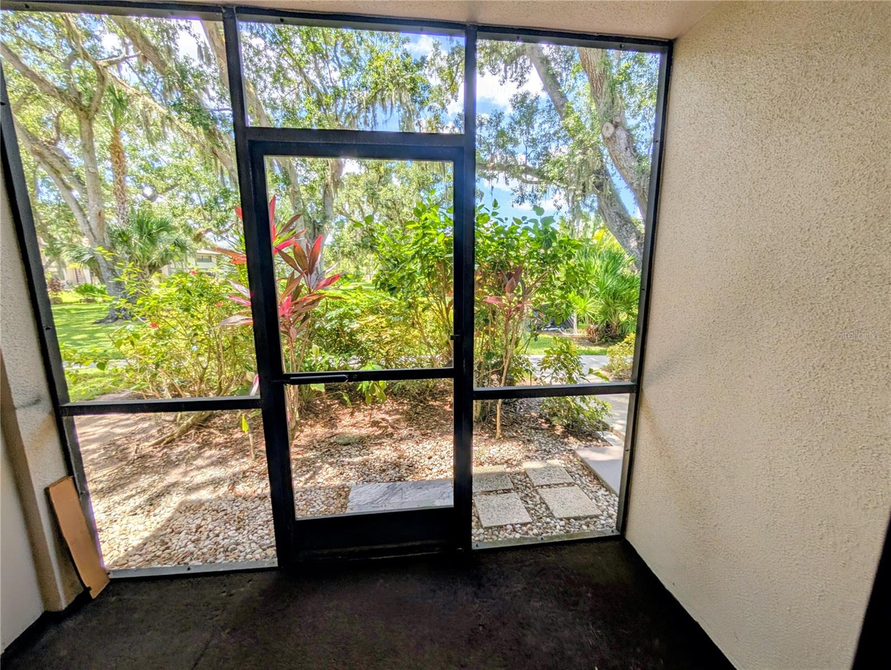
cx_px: 446
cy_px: 335
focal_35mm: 12
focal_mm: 2.02
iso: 55
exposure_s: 1/976
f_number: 1.7
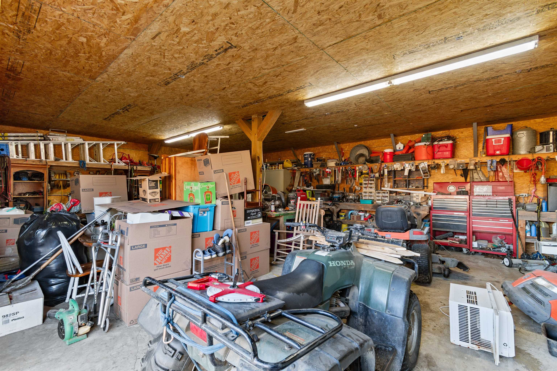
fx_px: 232
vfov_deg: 77.3
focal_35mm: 15
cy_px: 186
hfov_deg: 100.4
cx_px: 278
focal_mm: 10
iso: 100
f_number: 4.5
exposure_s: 1/3
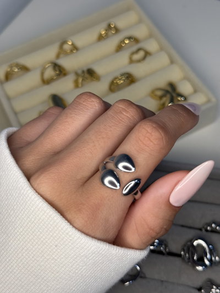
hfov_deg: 30.3
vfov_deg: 39.6
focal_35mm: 48
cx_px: 110
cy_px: 146
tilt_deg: -58.6
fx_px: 407
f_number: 1.78
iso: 80
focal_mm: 6.76
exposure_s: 1/103
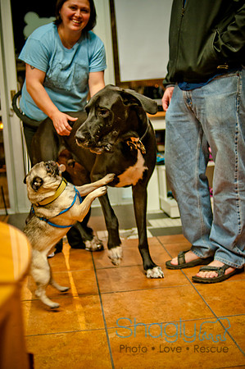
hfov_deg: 25.7
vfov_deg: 37.9
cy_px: 184
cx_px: 122
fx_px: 537
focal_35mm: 52
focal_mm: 35
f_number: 2
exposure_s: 1/160
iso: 640
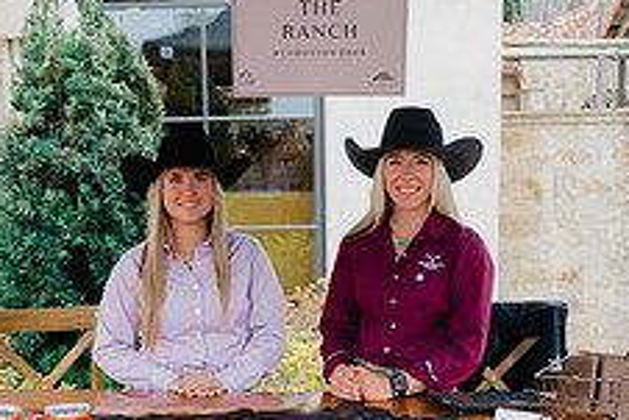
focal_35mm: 74
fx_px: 1294
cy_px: 390
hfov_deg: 27.3
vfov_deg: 18.1
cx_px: 244
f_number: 2.8
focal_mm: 24
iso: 720
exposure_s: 1/2500
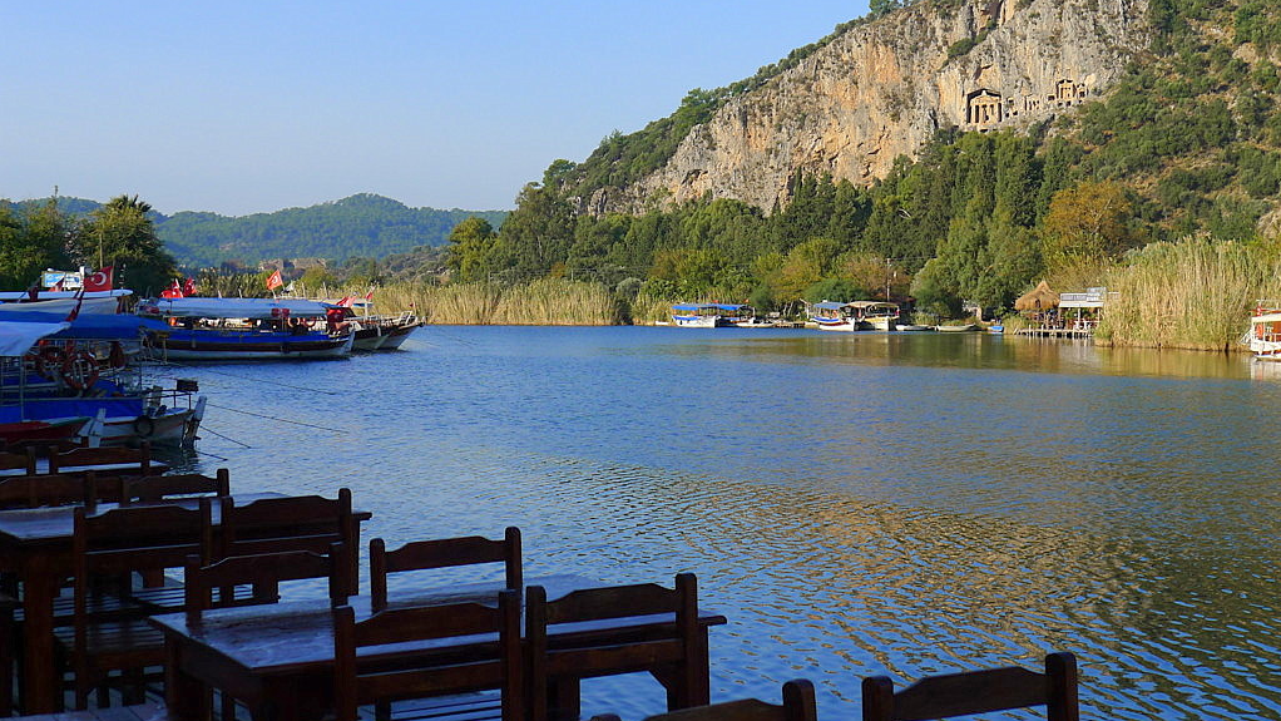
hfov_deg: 33.3
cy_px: 303
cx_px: 640
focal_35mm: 63
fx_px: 2140
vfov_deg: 19.1
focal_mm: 12.8
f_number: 4
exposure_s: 1/640
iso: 80
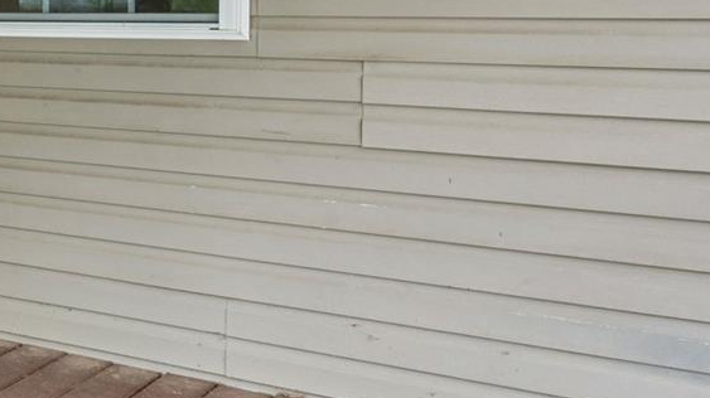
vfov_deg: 18.6
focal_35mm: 63
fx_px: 1191
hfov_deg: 24.4
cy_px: 26
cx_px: -401
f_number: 13
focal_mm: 16.6
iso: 100
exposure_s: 1/3.33
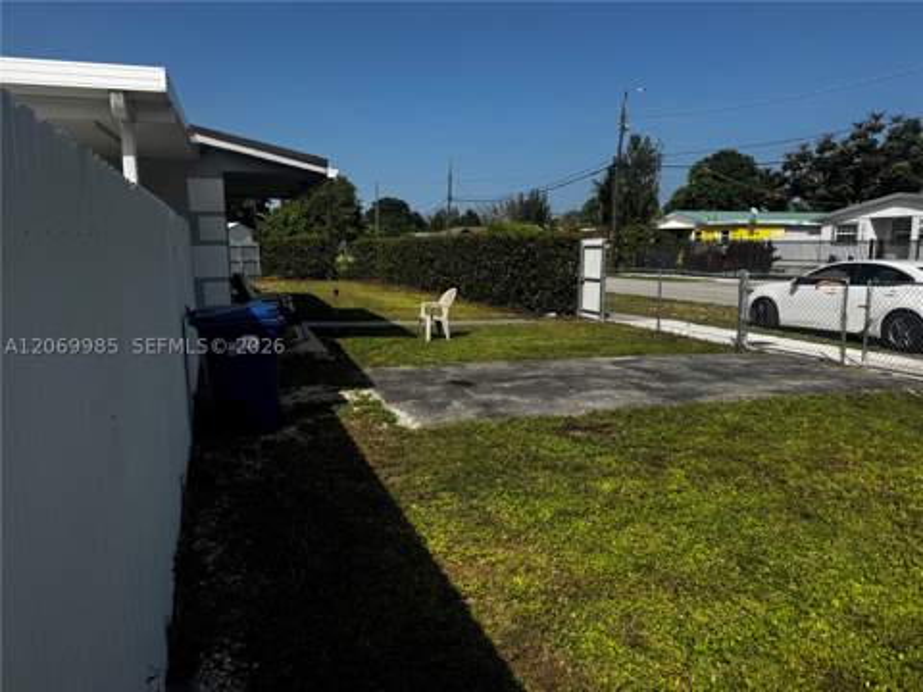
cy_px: 346
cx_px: 462
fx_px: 640
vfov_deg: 56.8
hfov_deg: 71.6
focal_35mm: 24
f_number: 1.78
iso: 80
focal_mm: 6.76
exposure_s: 1/4608
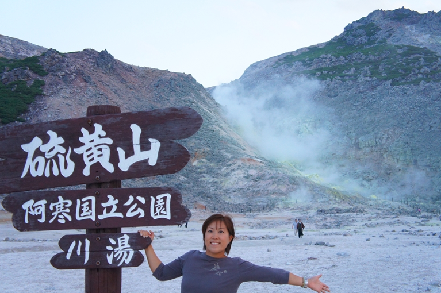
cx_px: 229
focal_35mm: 49
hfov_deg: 40.7
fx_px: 594
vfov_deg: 27.7
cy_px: 146
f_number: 4
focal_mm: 31
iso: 1600
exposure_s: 1/20
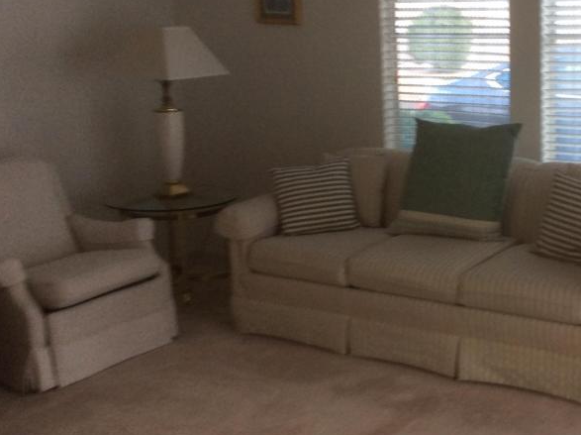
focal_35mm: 56
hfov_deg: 33.3
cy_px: 179
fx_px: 939
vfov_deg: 26.0
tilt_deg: -13.7
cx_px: 473
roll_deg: +3.2
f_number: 2.4
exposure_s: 1/24
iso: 40
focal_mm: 3.3
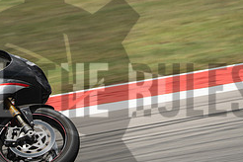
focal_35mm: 706
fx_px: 4765
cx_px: 44
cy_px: 91
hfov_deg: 2.9
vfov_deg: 1.9
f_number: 8
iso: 125
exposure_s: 1/250
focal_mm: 200
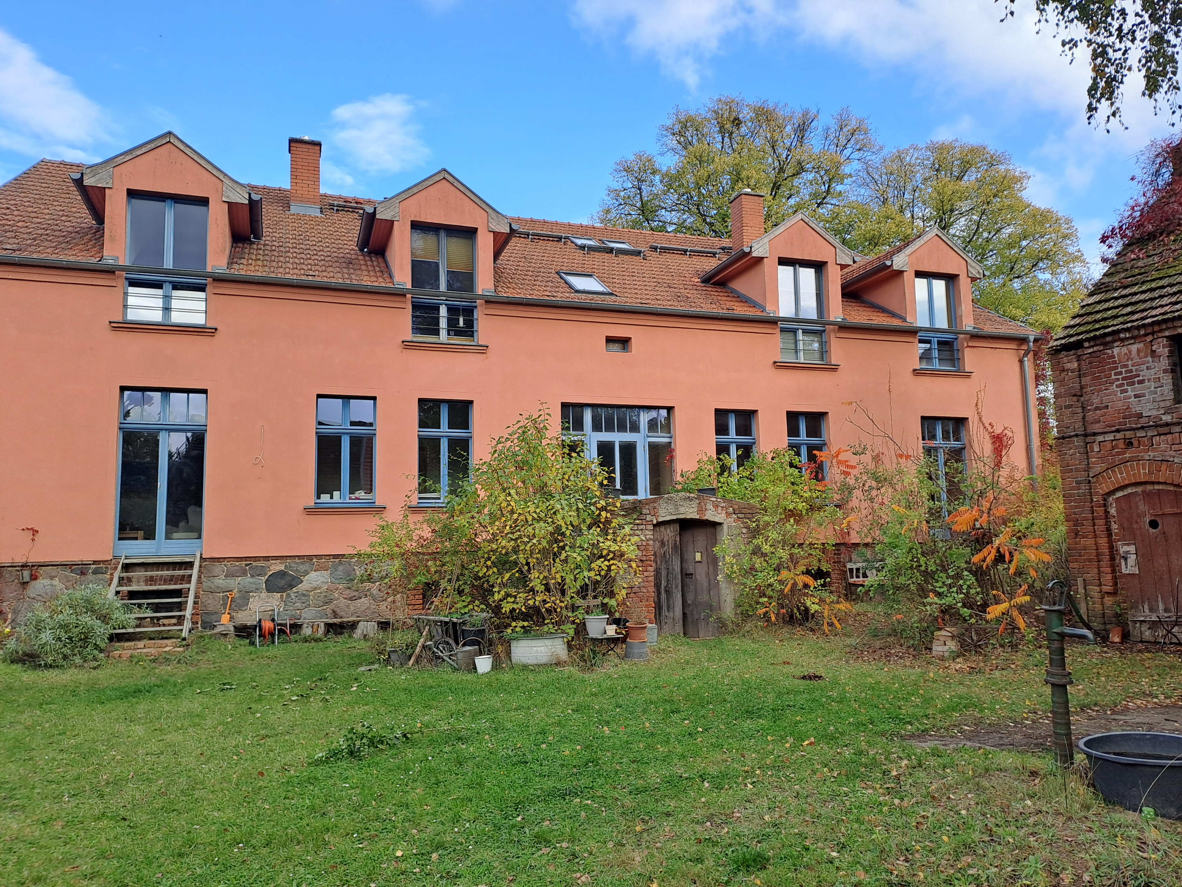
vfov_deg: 54.9
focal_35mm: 25
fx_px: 854
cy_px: 444
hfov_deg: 69.4
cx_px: 591
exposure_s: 1/528
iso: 32
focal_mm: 4.65
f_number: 1.8
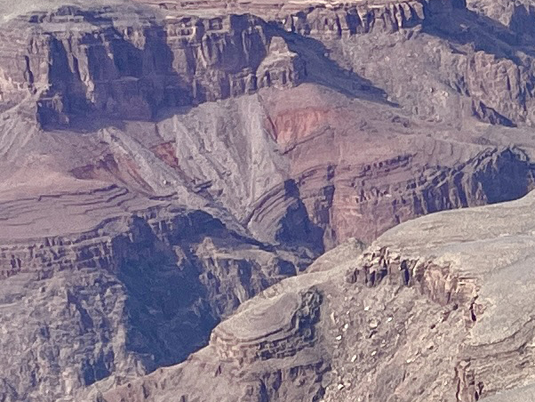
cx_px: 1152
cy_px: 364
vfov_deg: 8.5
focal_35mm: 174
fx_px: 2690
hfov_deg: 10.3
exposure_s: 1/4292
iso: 32
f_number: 1.6
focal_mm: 4.2
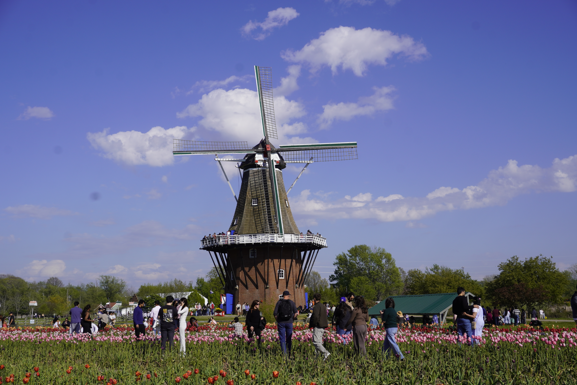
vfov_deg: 29.9
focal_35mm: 45
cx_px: 288
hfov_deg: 43.6
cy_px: 192
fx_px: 722
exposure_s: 1/250
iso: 100
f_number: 11
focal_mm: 30
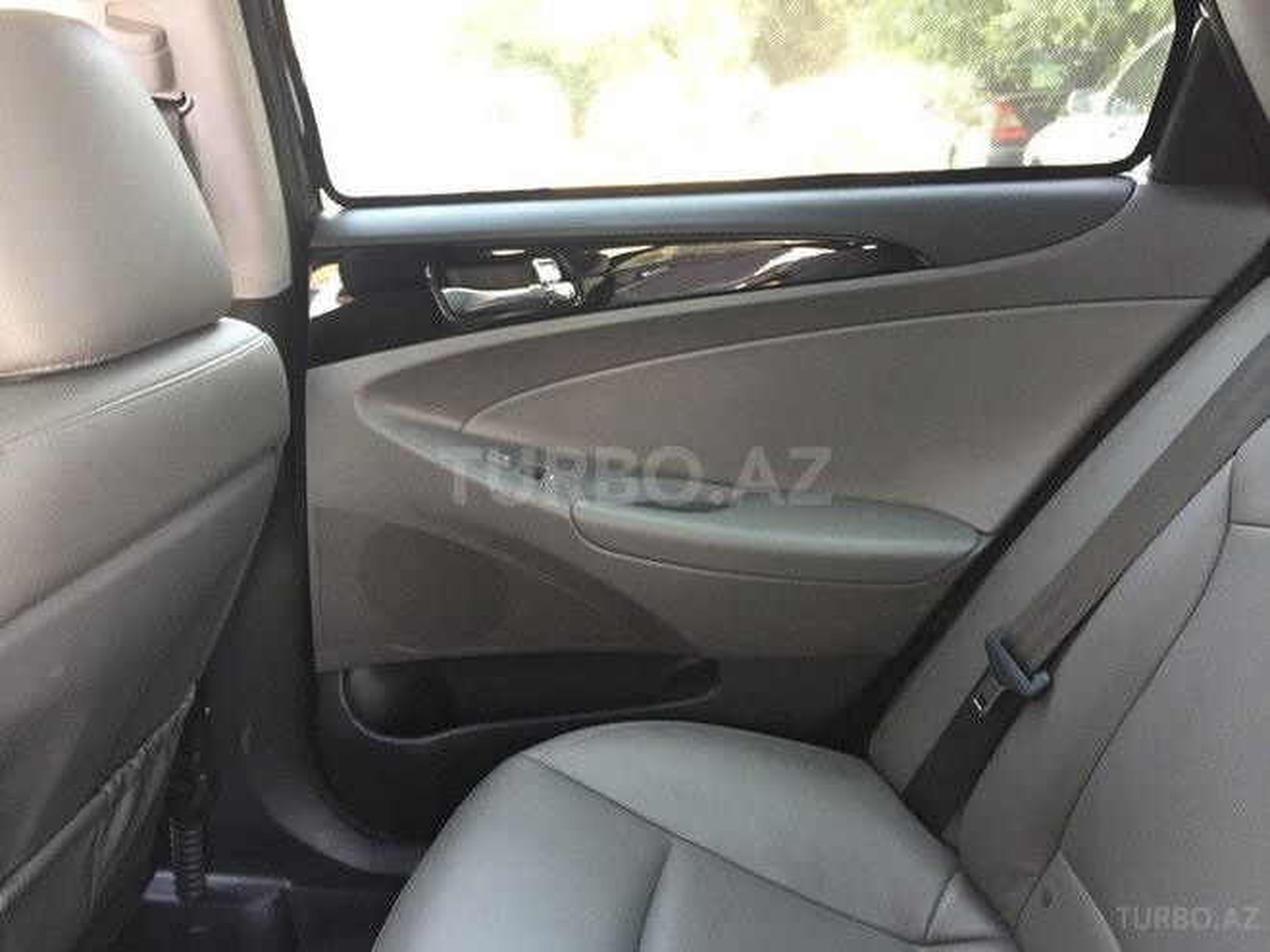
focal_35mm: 29
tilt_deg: -19.3
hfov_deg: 61.7
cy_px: 476
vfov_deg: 48.2
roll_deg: +1.5
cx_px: 635
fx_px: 1064
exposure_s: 1/33
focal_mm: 4.15
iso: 125
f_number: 2.2
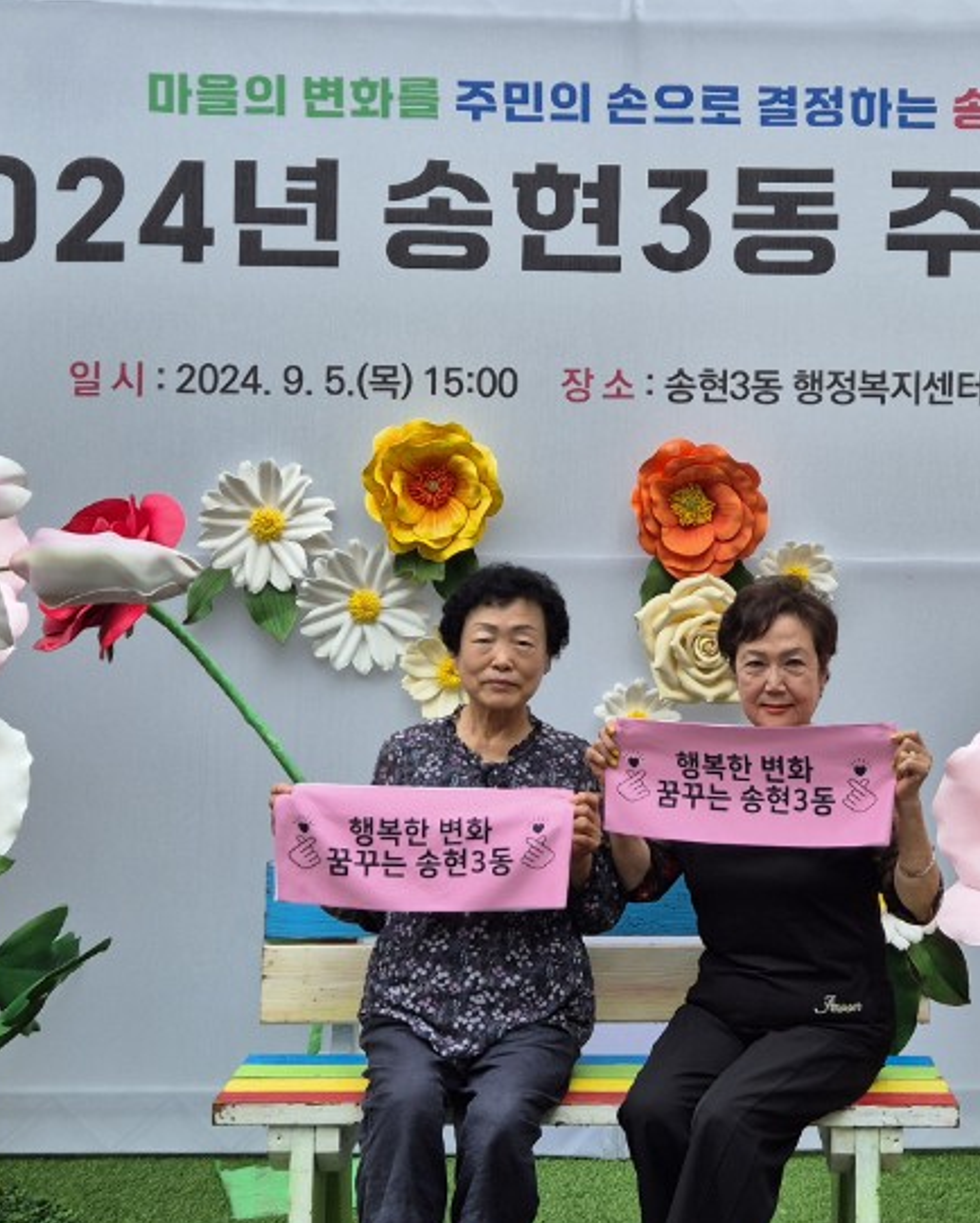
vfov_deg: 35.3
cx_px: 628
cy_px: 533
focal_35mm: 53
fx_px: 1920
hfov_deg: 28.5
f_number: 1.8
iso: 25
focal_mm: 5.4
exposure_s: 1/333
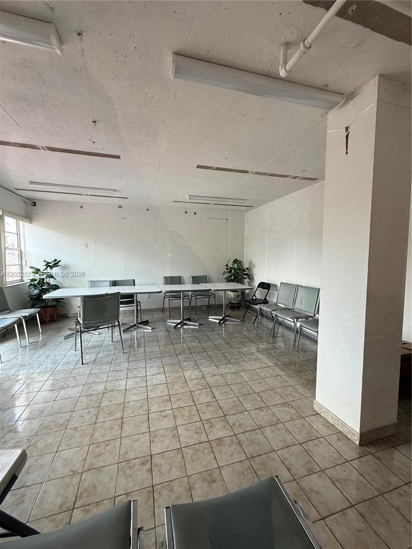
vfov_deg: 102.1
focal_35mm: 14
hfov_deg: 85.7
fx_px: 222
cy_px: 274
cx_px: 206
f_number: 2.2
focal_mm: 2.22
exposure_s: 1/99
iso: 100
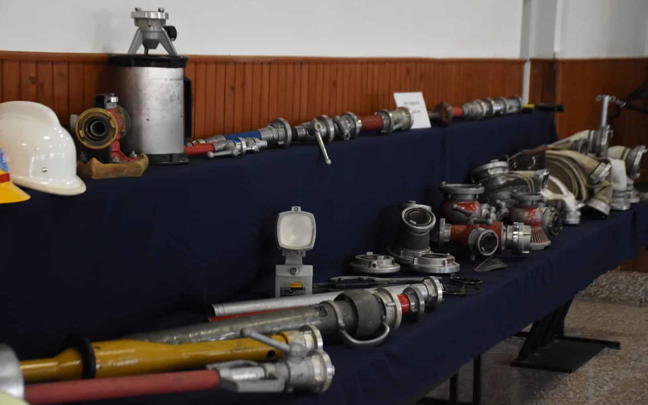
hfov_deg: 26.8
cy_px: 206
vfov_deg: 16.9
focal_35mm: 77
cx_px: 325
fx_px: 1360
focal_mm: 50
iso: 2500
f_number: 5
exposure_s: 1/160
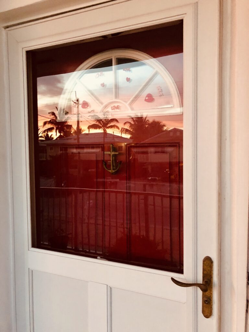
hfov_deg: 49.7
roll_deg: +0.9
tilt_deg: -2.7
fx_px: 269
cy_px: 166
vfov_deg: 63.4
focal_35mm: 28
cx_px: 124
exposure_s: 1/5
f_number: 1.8
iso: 100
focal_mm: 4
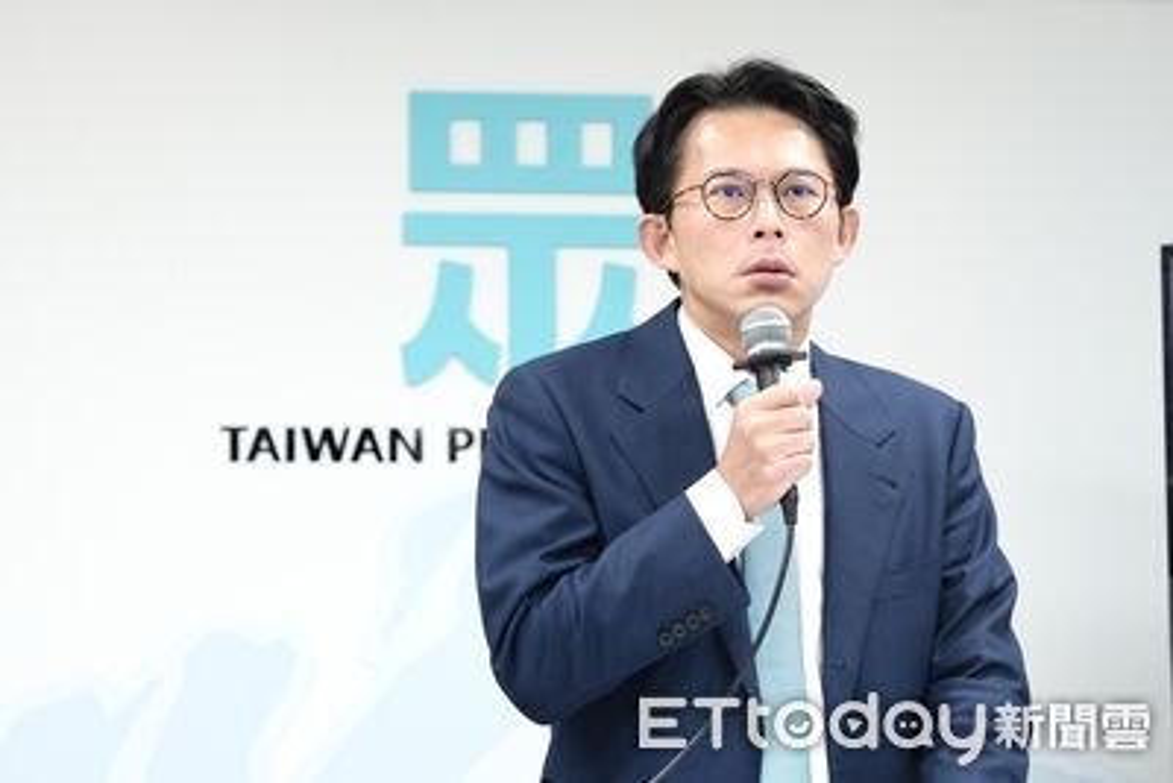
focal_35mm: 73
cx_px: 586
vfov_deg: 18.7
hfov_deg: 27.7
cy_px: 392
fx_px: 2379
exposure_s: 1/100
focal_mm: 48.5
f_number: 2.8
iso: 640
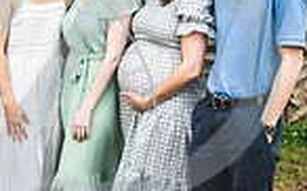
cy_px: -23
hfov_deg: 24.0
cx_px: 59
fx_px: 711
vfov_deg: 14.9
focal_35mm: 85
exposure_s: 1/200
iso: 200
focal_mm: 27
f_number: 5.6
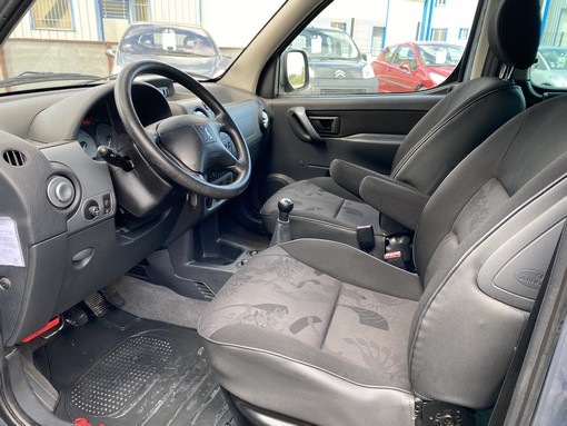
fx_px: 426
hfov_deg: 67.3
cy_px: 213
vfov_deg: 53.1
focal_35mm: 26
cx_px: 284
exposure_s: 1/122
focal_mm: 4.25
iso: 50
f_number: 1.8
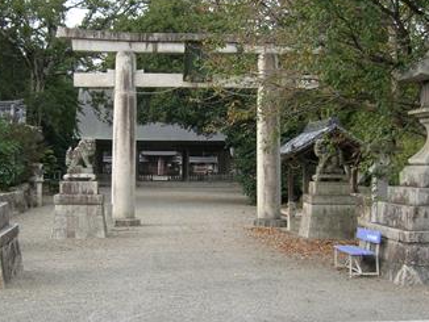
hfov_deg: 35.4
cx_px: 175
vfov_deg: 27.1
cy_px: 178
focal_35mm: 54
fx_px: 670
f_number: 4.9
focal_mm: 5.7
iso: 50
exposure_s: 1/89.3
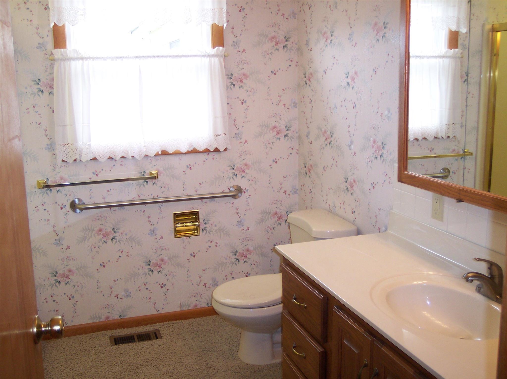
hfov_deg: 49.0
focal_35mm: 38
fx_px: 556
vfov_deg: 37.7
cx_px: 254
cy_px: 190
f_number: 2.8
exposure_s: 1/60
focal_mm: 8
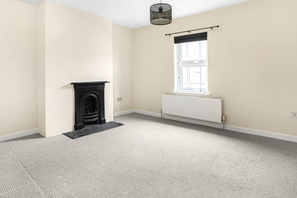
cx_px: 150
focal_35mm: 21
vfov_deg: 58.6
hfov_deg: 81.2
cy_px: 72
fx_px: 173
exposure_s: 1/8
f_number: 8
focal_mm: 16
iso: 500
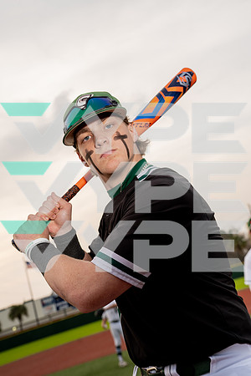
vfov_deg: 46.4
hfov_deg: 31.9
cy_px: 188
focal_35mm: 42
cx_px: 126
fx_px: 439
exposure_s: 1/250
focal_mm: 42
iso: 250
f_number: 5.6
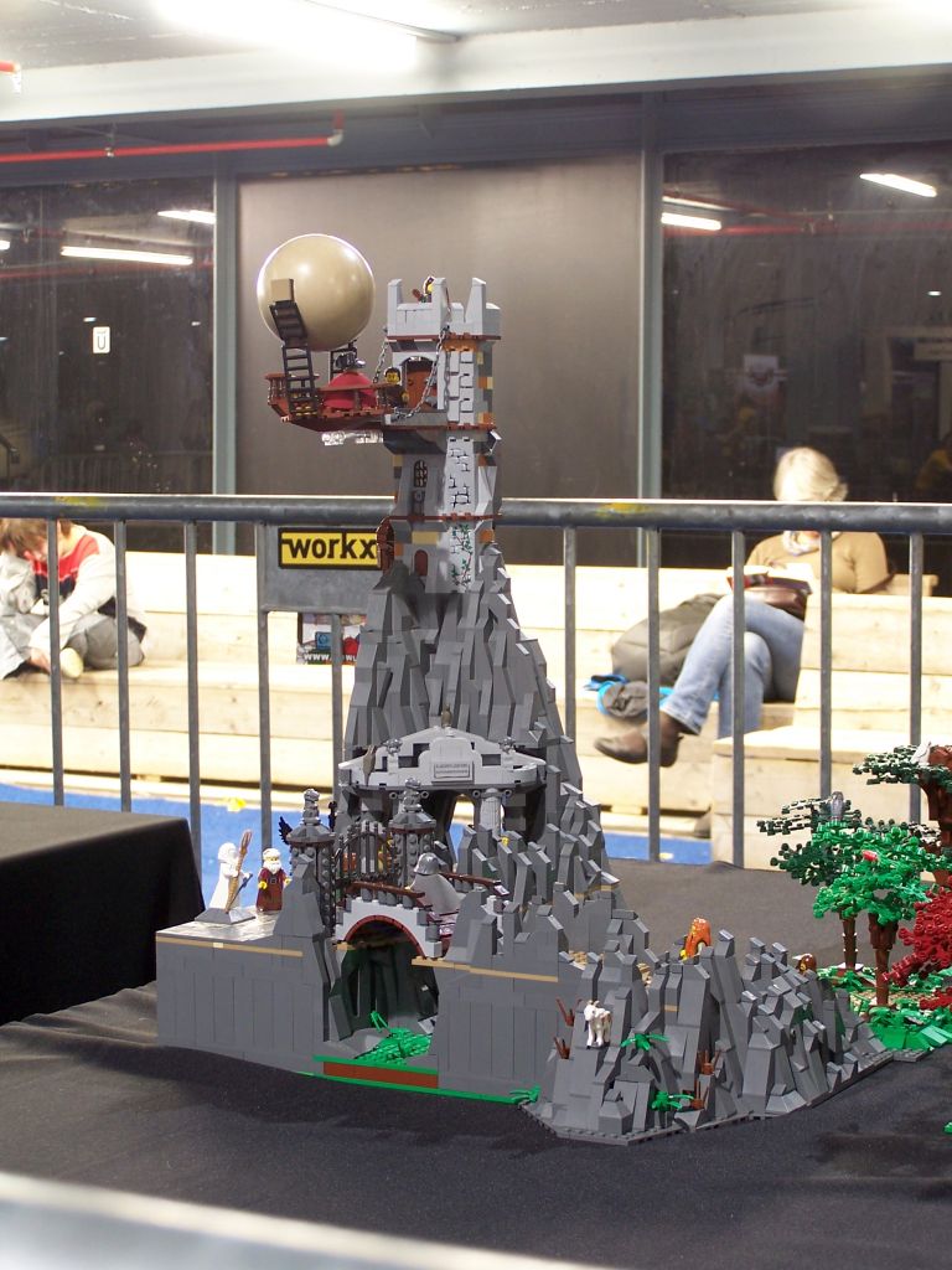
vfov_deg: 26.0
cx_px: 476
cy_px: 635
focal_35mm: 75
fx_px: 2750
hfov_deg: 19.6
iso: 80
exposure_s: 1/3
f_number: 3.2
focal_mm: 12.4
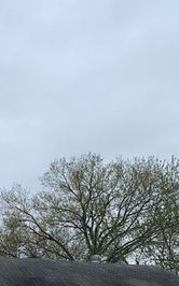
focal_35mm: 69
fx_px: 539
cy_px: 295
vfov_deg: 27.8
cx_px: 28
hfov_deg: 18.6
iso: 25
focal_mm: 4.25
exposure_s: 1/1953
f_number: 1.8
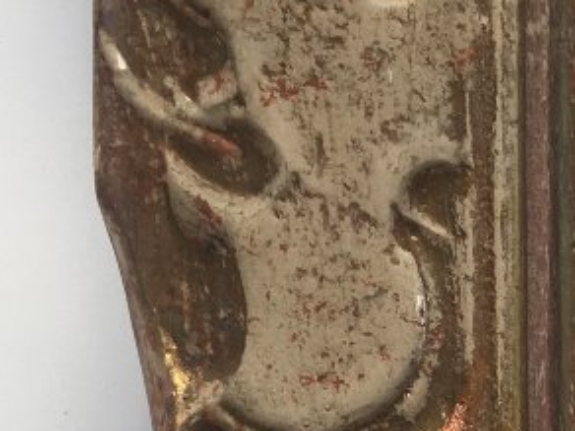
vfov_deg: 11.3
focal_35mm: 119
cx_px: 922
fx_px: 1977
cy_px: 838
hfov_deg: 15.1
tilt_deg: -88.5
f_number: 2.2
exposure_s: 1/100
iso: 25
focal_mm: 4.15
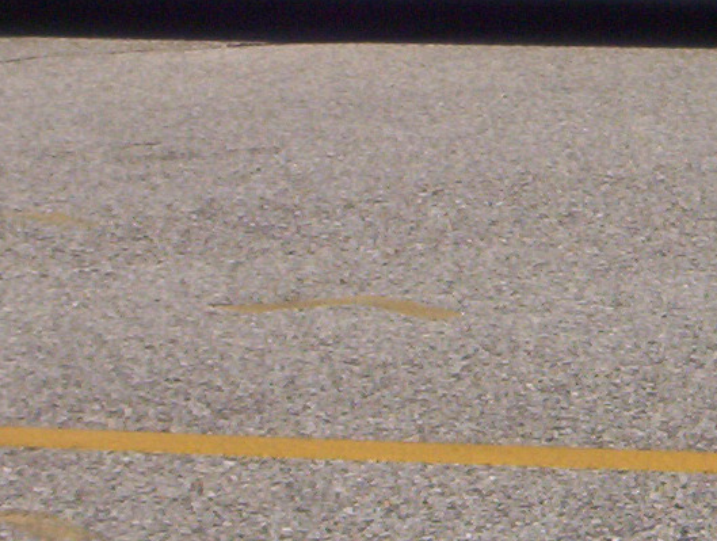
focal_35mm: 284
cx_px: 423
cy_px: -88
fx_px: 5895
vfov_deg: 5.2
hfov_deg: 7.0
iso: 100
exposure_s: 1/458
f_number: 8.17
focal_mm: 14.19
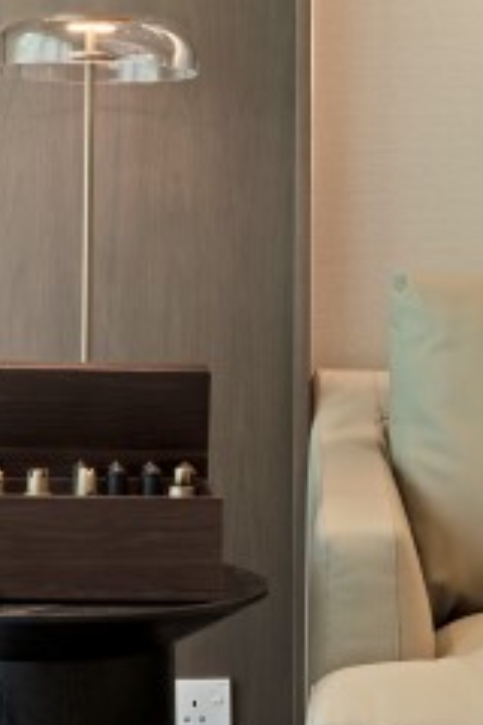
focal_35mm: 108
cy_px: 175
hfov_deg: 12.7
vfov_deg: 18.8
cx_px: 254
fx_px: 2173
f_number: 13
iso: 100
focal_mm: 24
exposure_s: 1/6
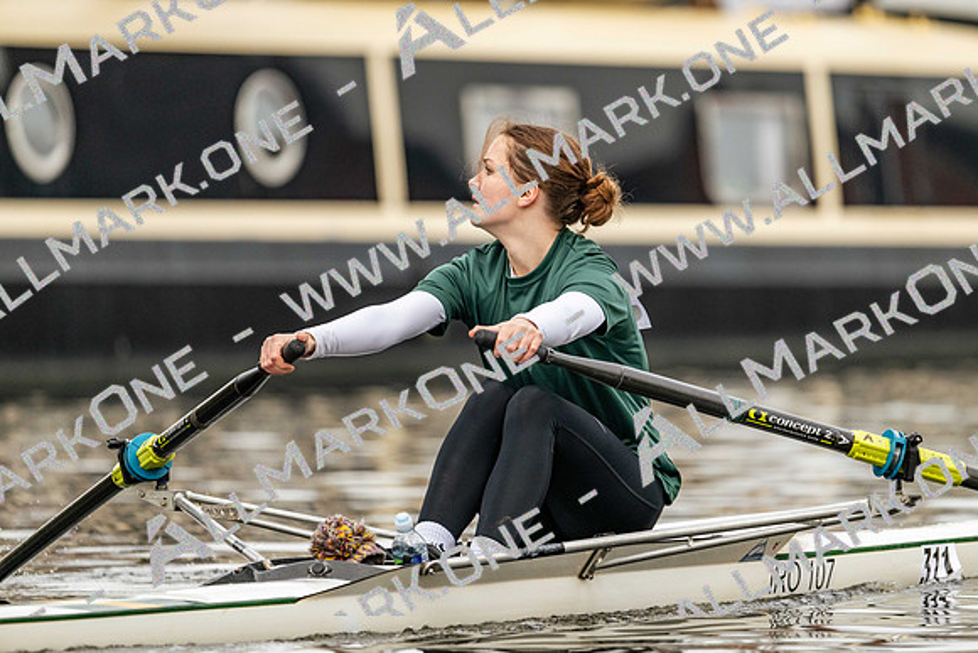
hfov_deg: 5.2
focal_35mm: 400
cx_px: 489
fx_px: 10869
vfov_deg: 3.4
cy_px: 326
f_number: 4.5
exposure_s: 1/2500
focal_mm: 400
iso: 1600
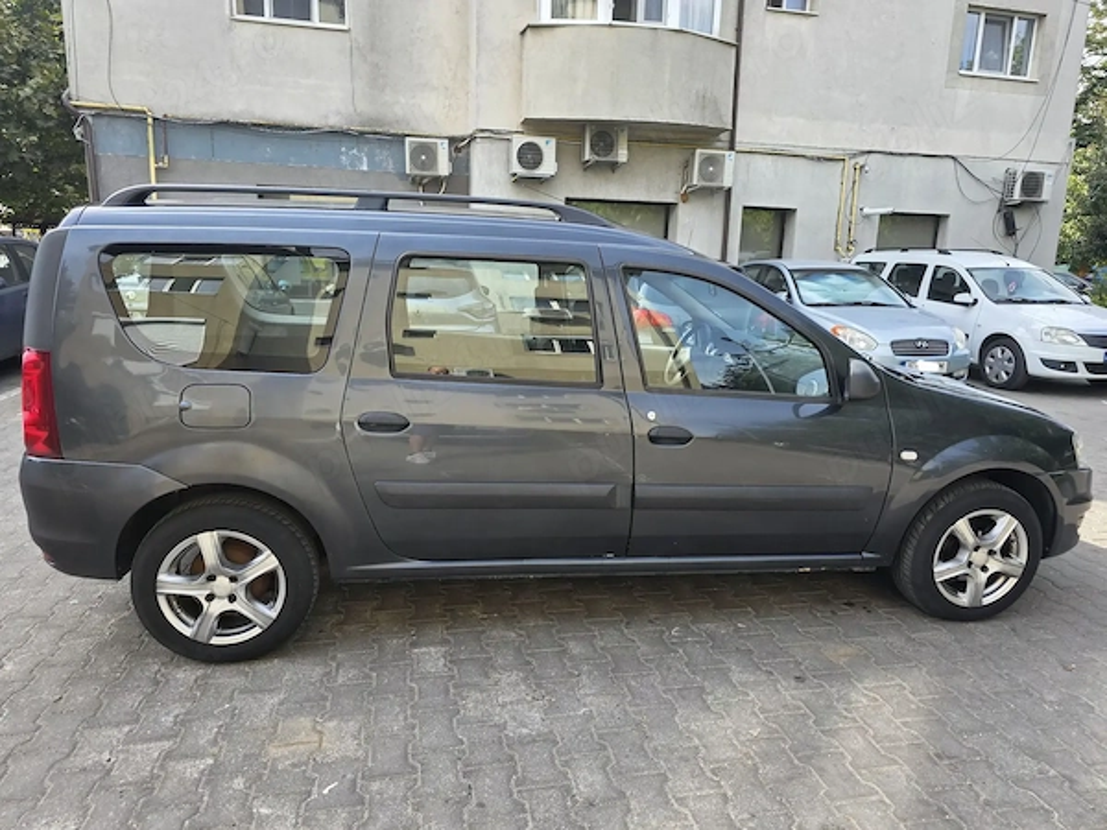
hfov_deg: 73.9
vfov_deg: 58.9
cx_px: 554
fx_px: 736
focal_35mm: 23
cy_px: 415
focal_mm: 6.3
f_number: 1.7
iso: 40
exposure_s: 1/370
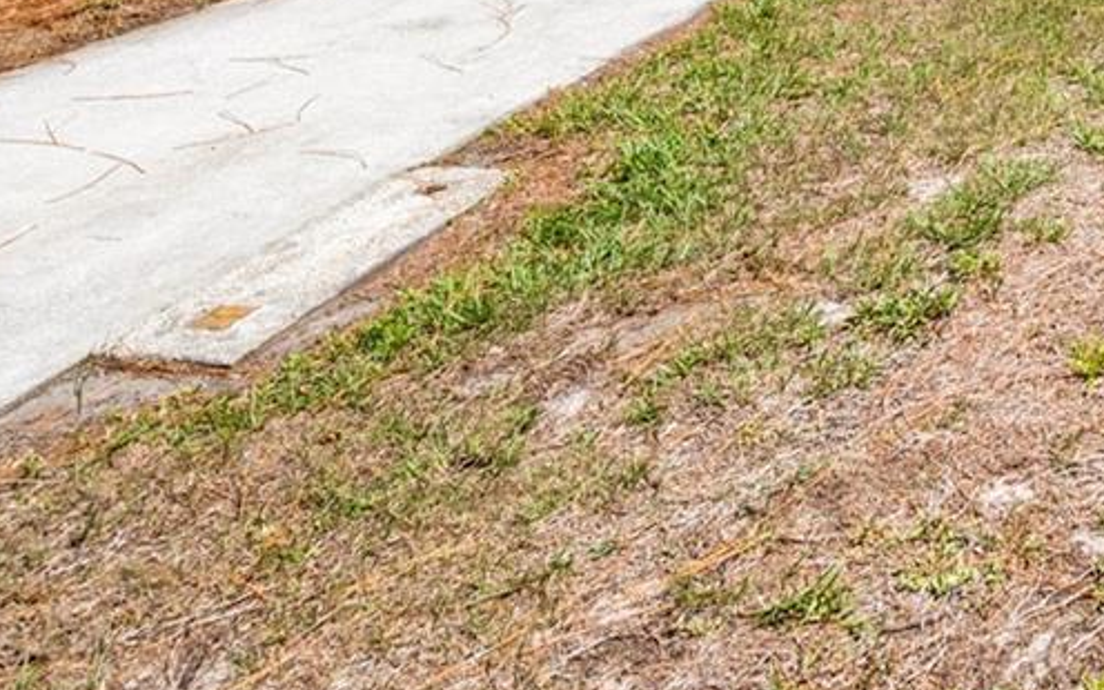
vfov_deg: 22.0
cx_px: 1404
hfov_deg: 33.2
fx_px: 1384
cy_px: -412
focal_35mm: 46
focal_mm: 14
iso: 250
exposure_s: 1/1000
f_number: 6.3
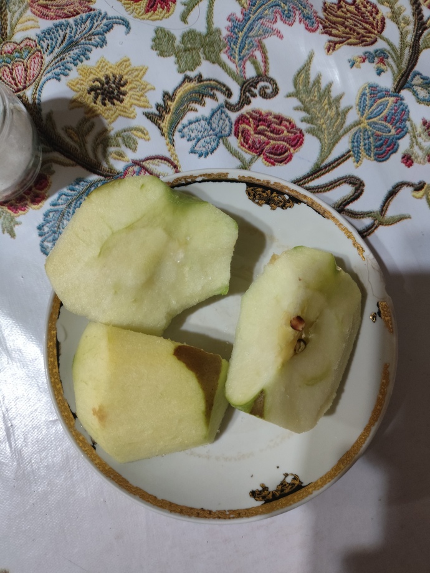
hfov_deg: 54.9
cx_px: 215
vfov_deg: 69.4
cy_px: 286
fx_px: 414
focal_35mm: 25
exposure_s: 1/33.3
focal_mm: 4.71
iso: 800
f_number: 1.79
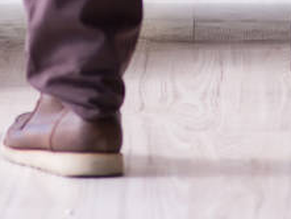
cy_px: -217
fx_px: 3928
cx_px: 93
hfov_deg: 4.2
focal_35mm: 467
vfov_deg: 3.2
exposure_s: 1/100
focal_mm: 105
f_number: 4.5
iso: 200
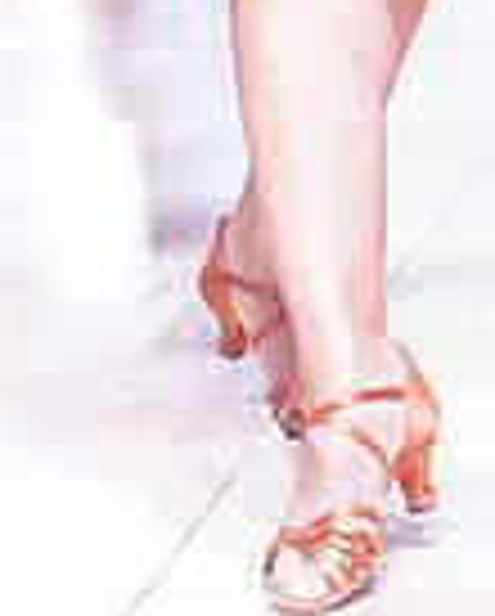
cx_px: -38
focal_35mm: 278
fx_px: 5080
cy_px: -625
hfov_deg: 5.6
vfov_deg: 6.7
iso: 1600
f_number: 2.8
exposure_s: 1/400
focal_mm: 70
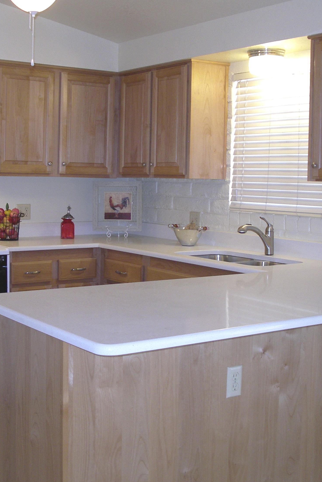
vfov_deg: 38.2
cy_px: 239
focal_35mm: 52
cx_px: 132
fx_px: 698
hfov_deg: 26.0
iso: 200
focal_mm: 7.8
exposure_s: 1/40
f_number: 2.8
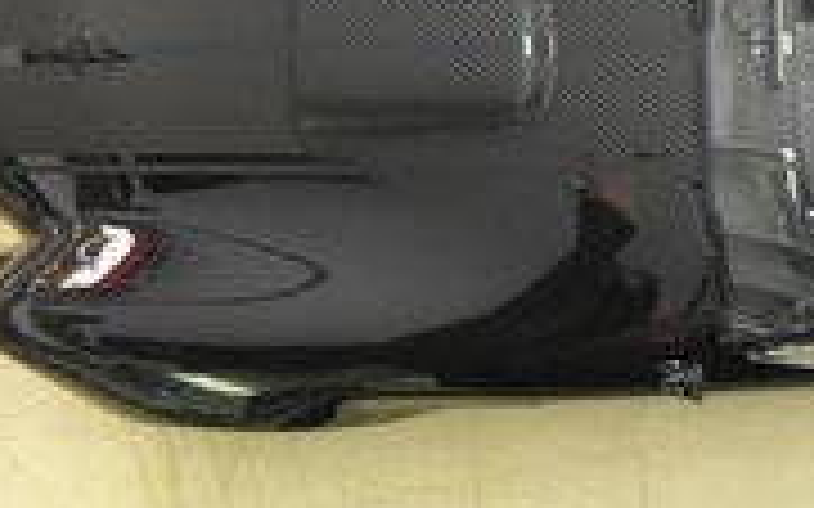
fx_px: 1819
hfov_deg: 24.5
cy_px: 184
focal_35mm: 82
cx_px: 738
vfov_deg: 15.9
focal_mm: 6.2
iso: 200
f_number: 2.8
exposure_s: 1/30
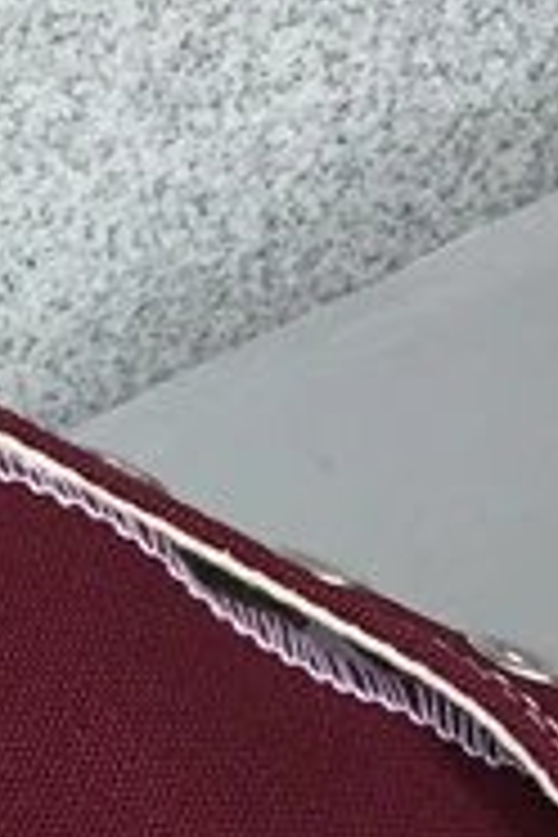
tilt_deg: -39.5
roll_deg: +27.1
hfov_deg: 9.7
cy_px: 720
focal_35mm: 139
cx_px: -126
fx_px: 3231
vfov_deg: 14.6
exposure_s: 1/506
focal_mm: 3.3
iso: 25
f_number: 2.4
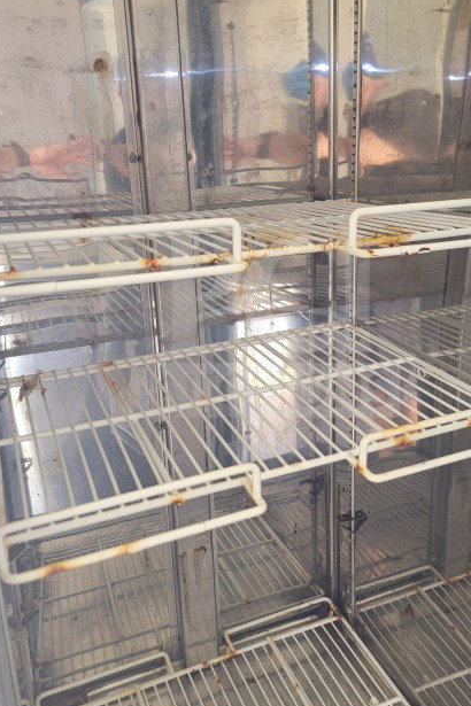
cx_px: 270
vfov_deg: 57.2
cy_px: 327
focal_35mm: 33
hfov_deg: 39.9
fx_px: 648
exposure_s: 1/120
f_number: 1.8
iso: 250
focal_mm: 6.7
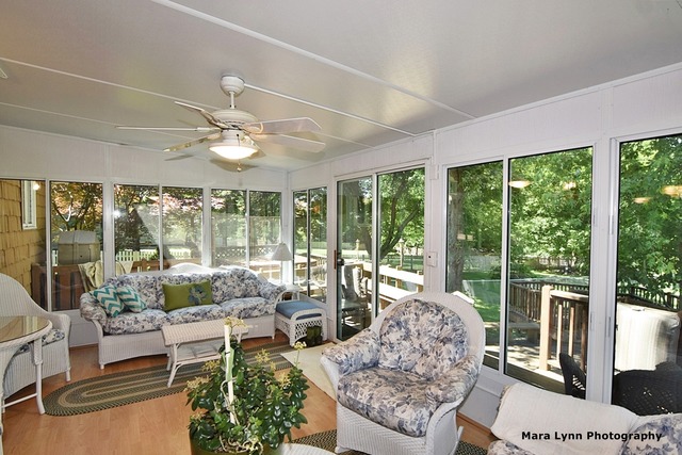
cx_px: 341
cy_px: 228
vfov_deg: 72.1
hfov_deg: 95.0
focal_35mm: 16
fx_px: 313
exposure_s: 1/125
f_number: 5.6
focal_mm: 11
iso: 450
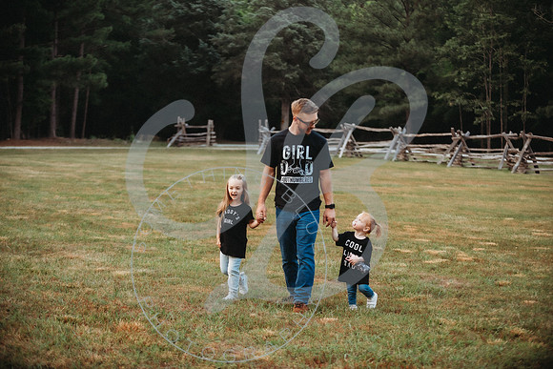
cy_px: 184
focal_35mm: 70
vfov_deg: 19.5
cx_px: 276
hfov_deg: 28.8
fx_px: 1075
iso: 1000
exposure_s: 1/250
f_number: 2.8
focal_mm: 70
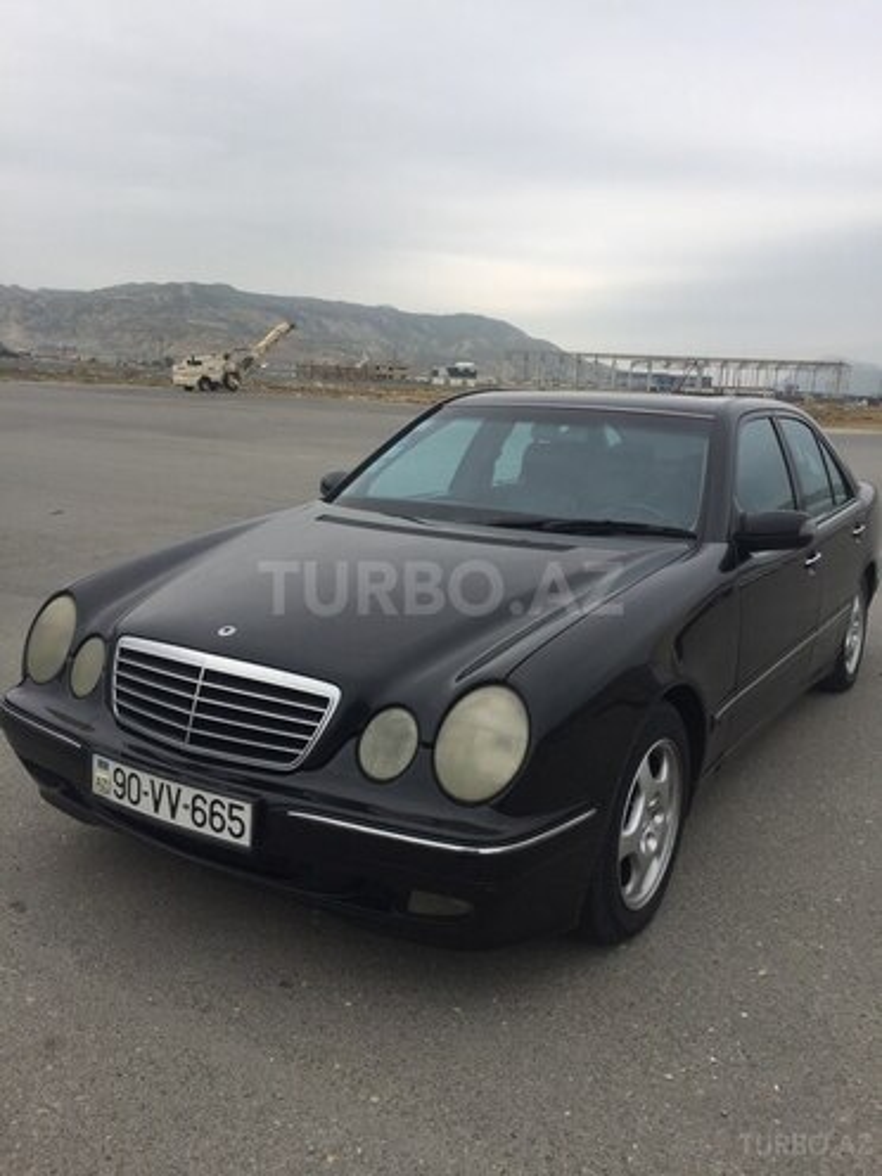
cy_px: 588
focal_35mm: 29
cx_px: 441
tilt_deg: -11.0
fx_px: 985
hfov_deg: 48.2
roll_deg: -3.6
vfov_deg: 61.7
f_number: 2.2
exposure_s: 1/706
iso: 32
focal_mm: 4.15
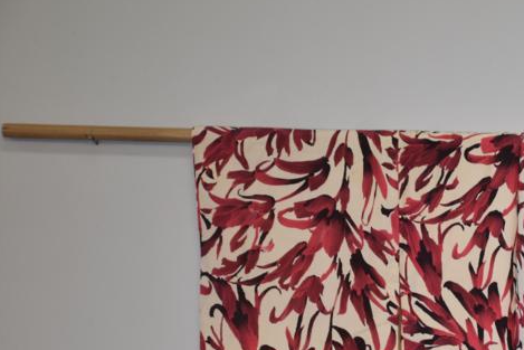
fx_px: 2824
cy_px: 373
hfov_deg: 10.5
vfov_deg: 7.1
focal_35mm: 194
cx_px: 585
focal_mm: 56
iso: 400
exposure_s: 1/80
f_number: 4.8
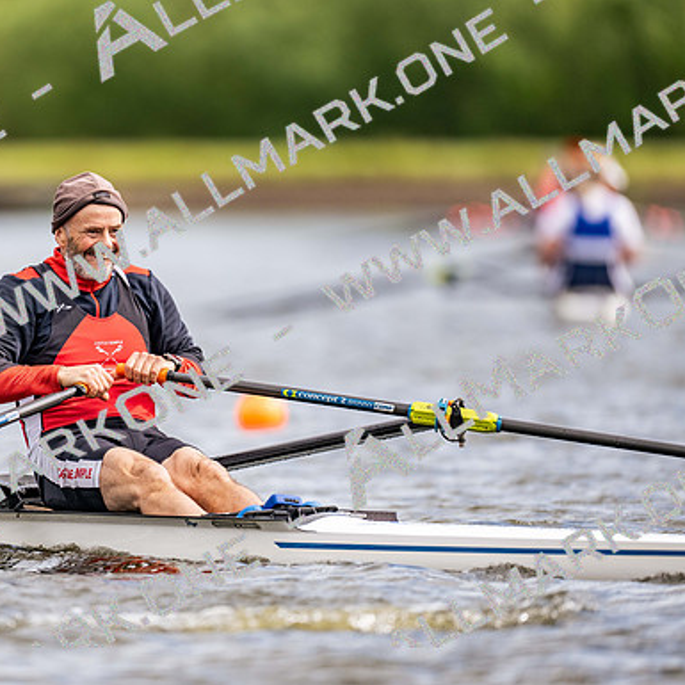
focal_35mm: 769
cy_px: 342
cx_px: 192
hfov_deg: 2.3
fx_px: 17217
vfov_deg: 2.3
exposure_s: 1/2500
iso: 250
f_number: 4
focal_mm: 600
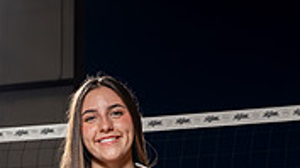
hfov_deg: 12.2
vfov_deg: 6.6
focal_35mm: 176
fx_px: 1398
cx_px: 117
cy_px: 363
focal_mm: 66
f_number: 8
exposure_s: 1/250
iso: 100
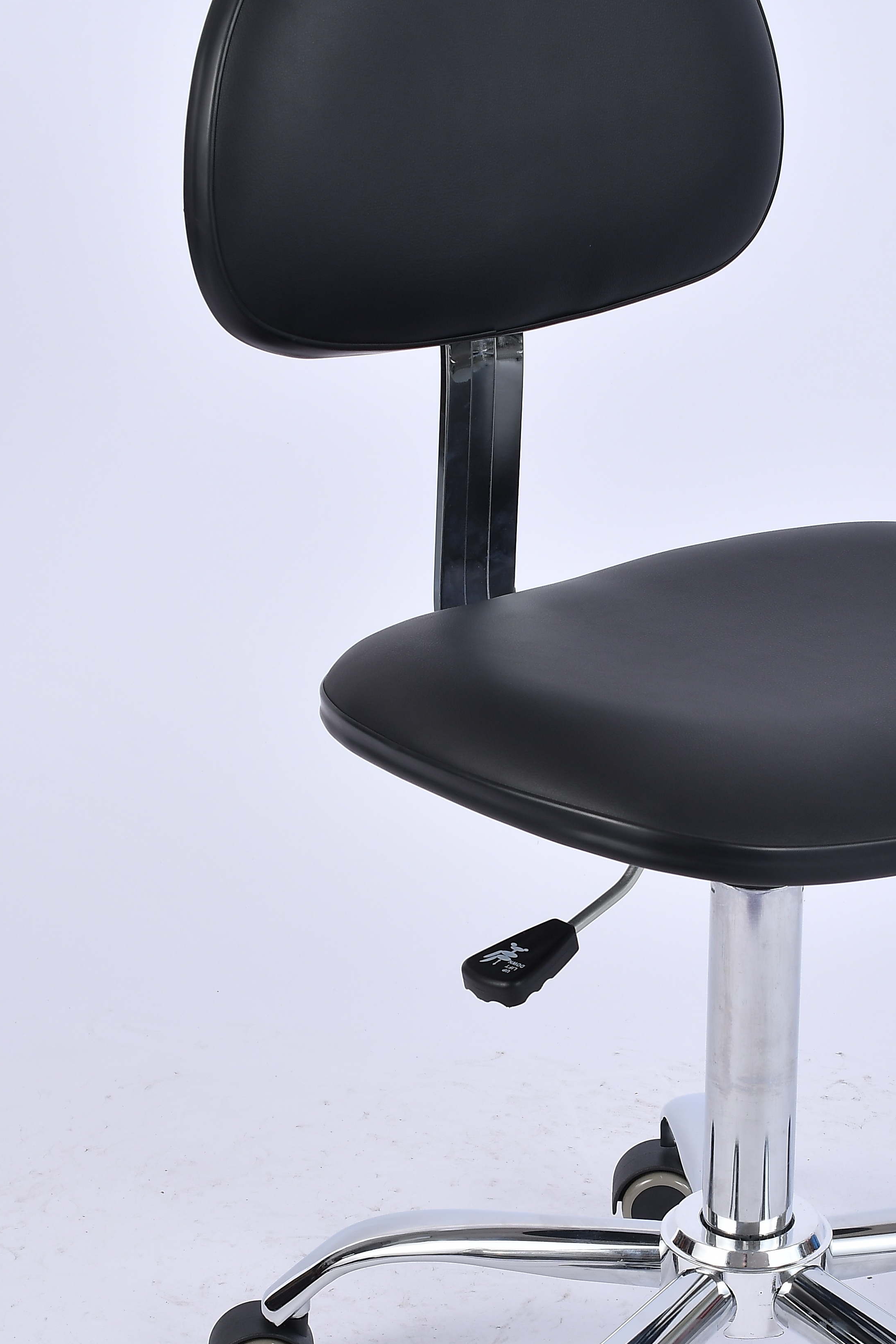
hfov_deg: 13.3
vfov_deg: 20.0
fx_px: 3807
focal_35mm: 102
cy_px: 810
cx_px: 751
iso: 125
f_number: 9
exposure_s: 1/125
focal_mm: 40
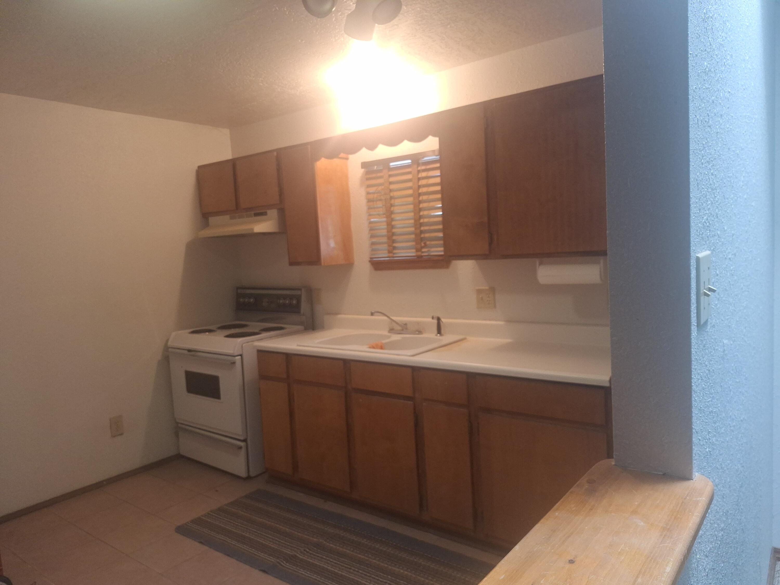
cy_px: 292
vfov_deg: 58.9
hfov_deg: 73.9
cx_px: 390
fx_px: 518
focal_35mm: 23
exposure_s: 1/40
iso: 100
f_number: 1.8
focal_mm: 5.54
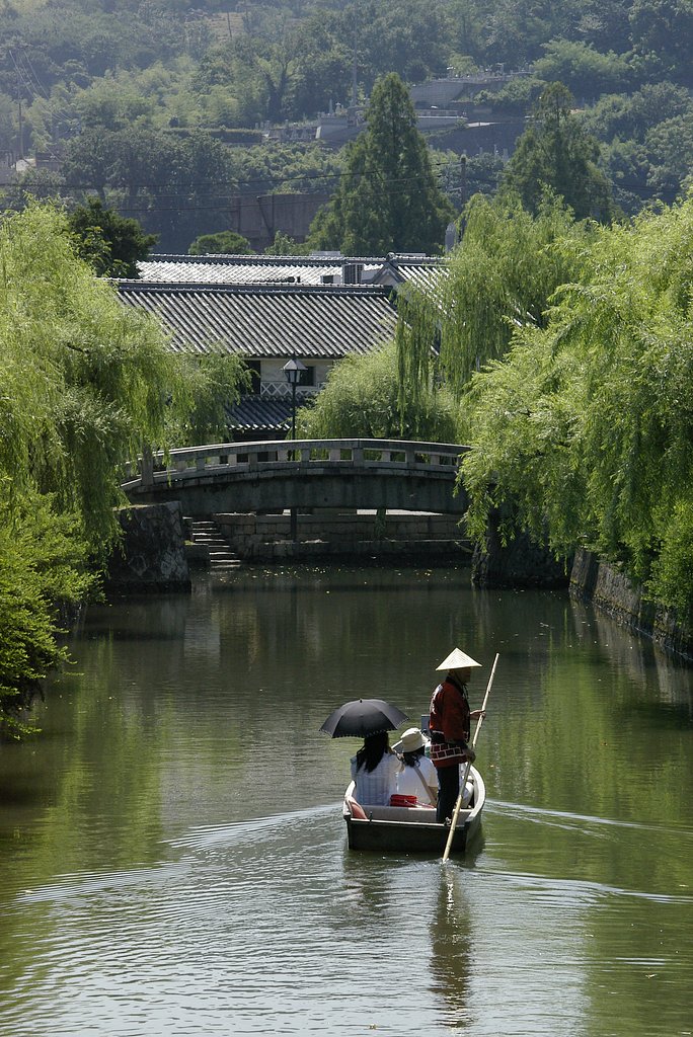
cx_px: 346
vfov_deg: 14.4
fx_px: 4109
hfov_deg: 9.6
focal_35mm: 142
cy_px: 518
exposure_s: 1/1000
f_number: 10
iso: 800
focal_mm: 95
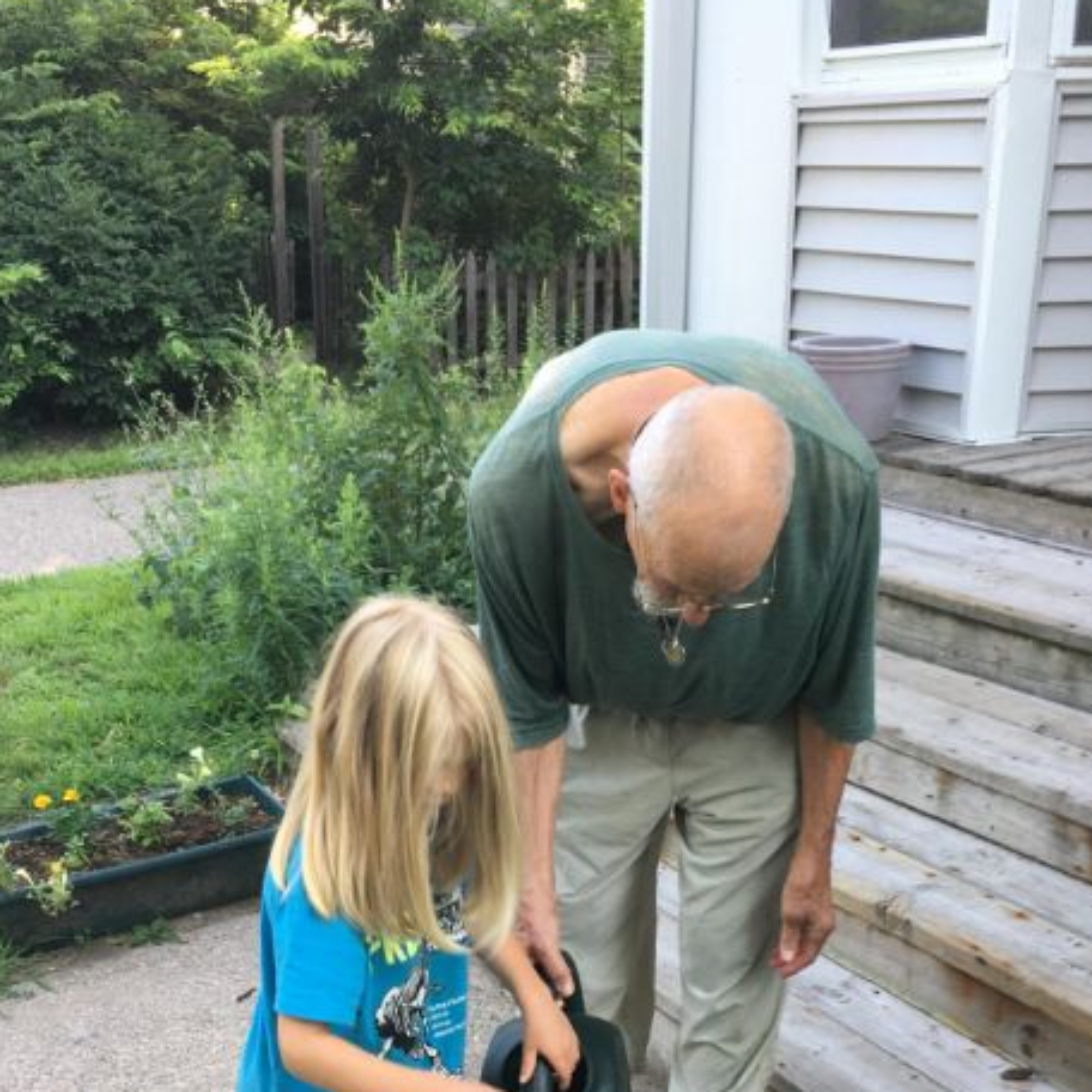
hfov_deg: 37.5
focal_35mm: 45
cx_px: 582
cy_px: 891
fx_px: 1606
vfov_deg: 36.2
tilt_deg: -25.1
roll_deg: +1.4
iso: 32
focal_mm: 4.15
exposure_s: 1/60
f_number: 2.2
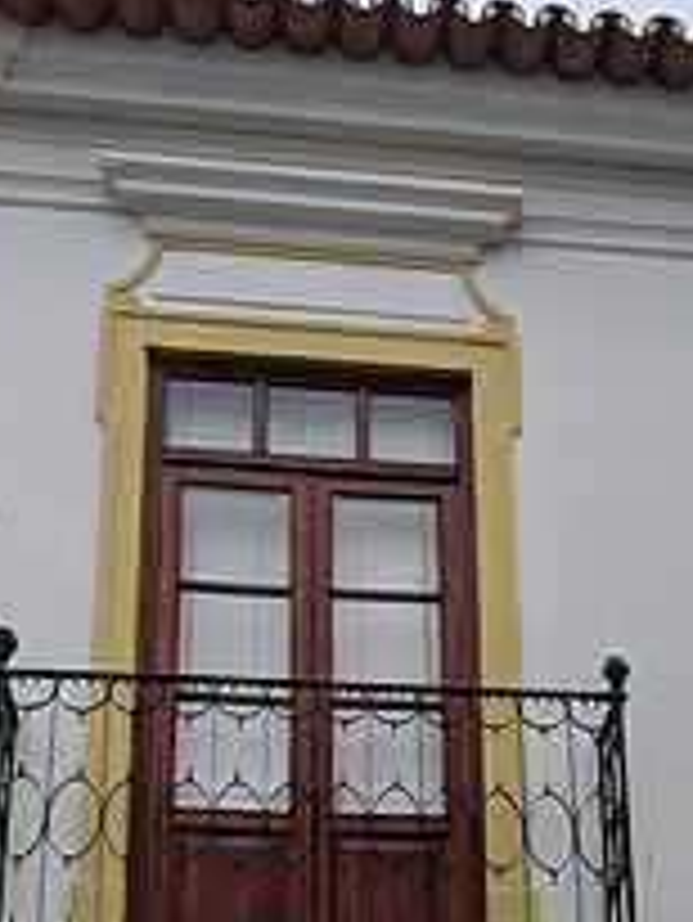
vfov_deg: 31.2
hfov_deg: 25.5
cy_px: 931
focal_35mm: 57
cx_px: 488
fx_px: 1520
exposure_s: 1/1453
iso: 50
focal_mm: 4.67
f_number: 2
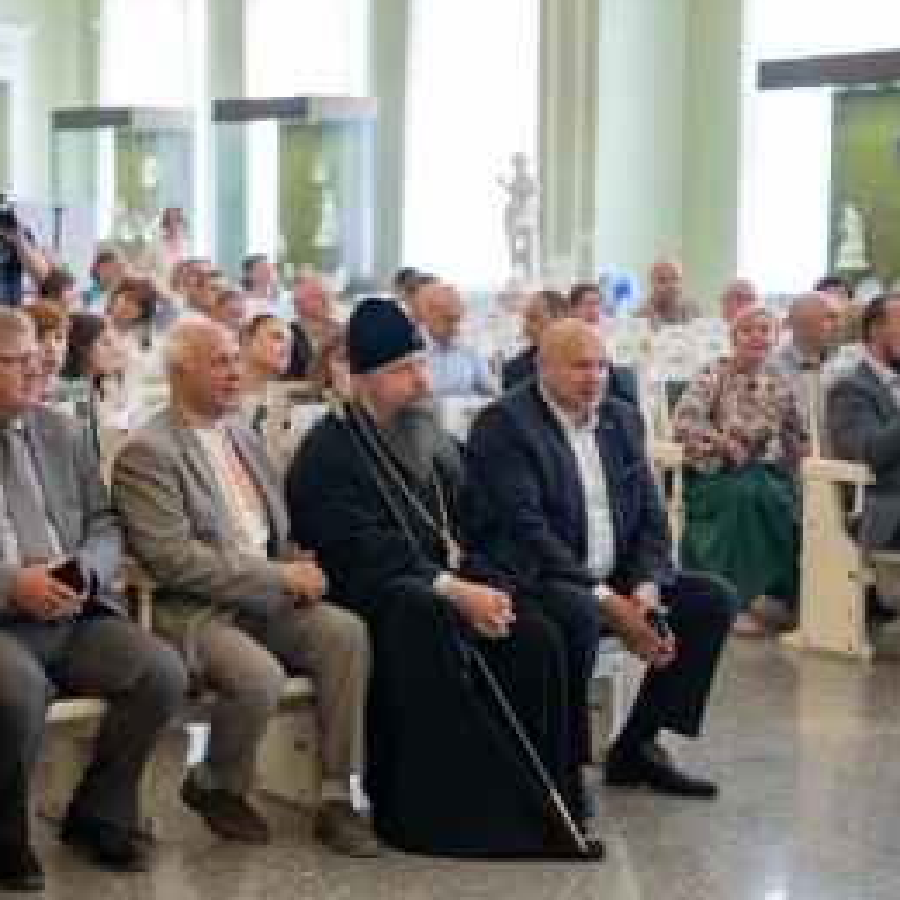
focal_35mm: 89
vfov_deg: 19.5
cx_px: 350
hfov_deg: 19.5
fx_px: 2618
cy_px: 447
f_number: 2.8
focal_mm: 68
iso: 1600
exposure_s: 1/125
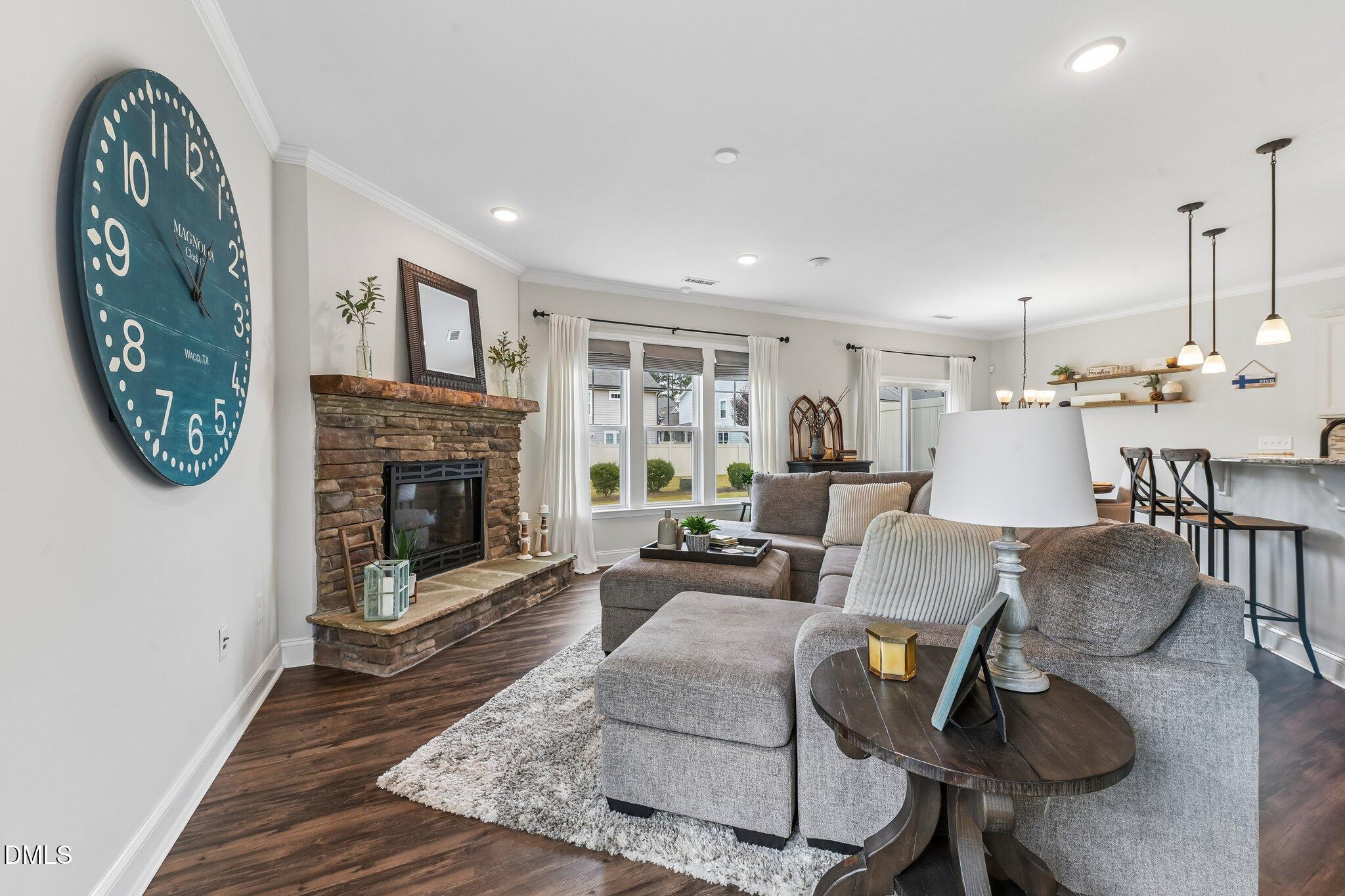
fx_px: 523
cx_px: 672
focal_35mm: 14
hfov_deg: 104.3
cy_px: 448
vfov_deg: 81.2
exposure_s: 1/8
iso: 200
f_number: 9
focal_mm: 14
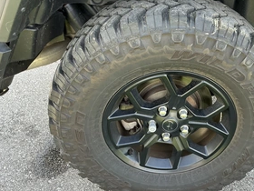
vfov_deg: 35.9
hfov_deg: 46.0
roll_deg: -1.7
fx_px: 294
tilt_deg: -36.1
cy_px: 108
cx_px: 172
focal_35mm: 40
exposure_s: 1/122
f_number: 1.8
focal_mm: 3
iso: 32
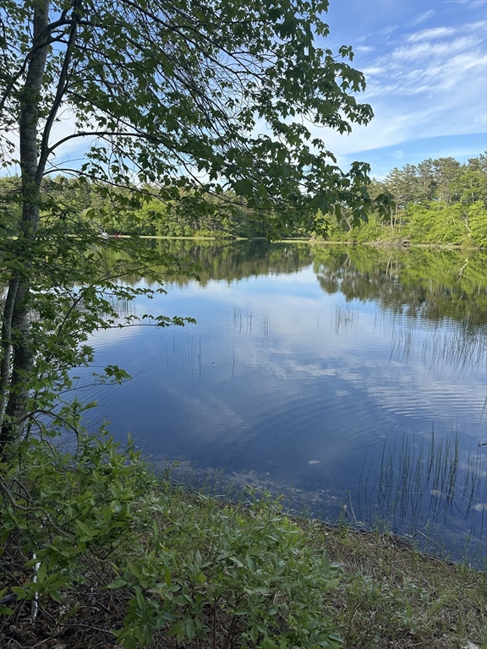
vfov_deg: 71.6
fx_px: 450
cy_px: 324
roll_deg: -1.7
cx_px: 244
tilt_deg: -11.8
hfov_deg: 56.8
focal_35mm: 24
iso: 80
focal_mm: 6.86
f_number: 1.78
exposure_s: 1/1393
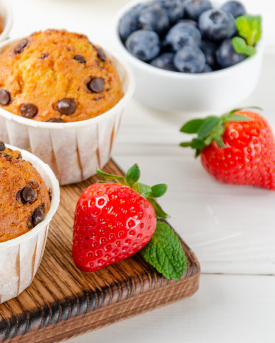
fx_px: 2227
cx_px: 6
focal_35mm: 219
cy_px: 169
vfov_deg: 8.8
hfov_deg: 7.0
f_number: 7.1
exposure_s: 1/200
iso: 320
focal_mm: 90
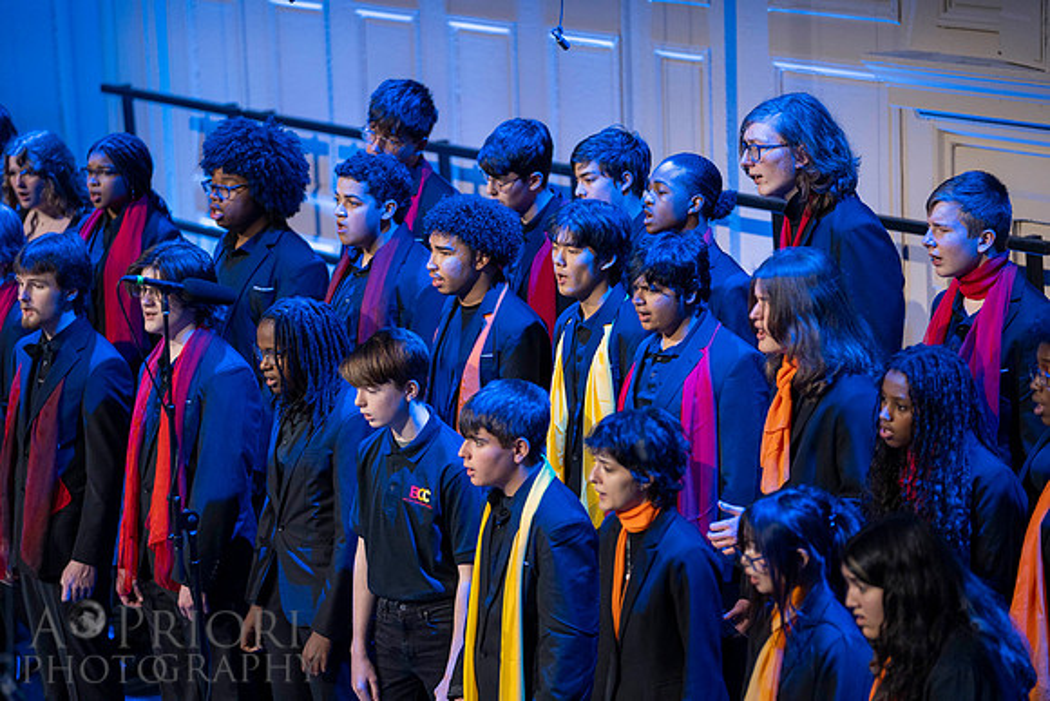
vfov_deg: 9.3
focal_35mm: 147
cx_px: 525
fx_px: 4288
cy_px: 350
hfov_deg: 14.0
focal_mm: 147
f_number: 2.8
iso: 2000
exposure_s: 1/125
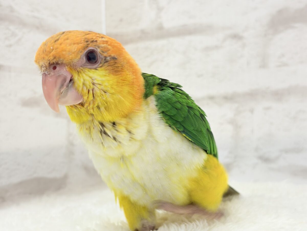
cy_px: 116
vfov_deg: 28.0
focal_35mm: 52
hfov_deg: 36.8
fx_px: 461
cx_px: 154
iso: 50
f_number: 1.6
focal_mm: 5.96
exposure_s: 1/50
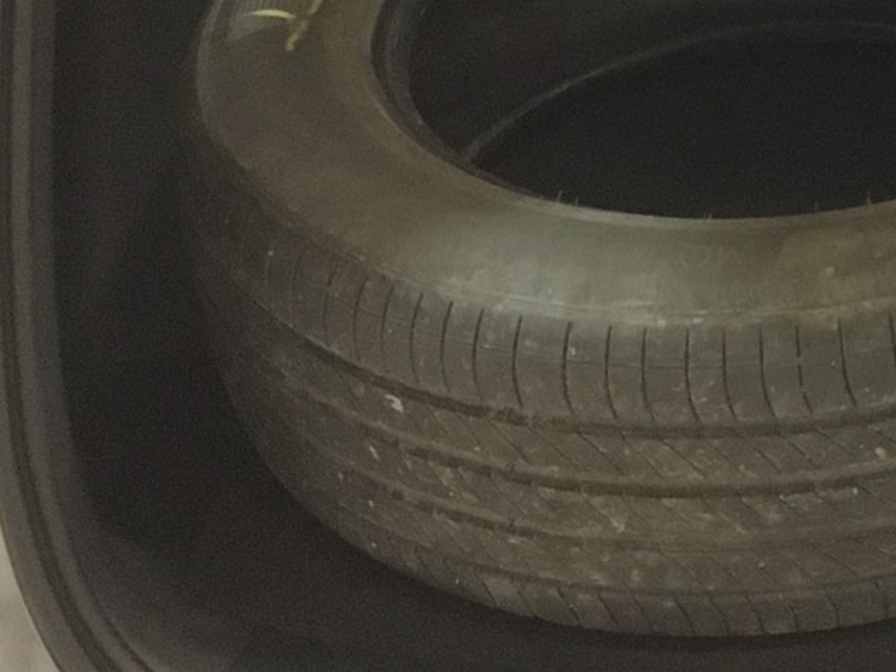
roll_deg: +2.0
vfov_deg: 16.5
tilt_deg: -23.9
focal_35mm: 86
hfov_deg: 21.6
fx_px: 2226
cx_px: 991
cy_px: -121
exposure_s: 1/17
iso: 640
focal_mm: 3.3
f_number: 2.4
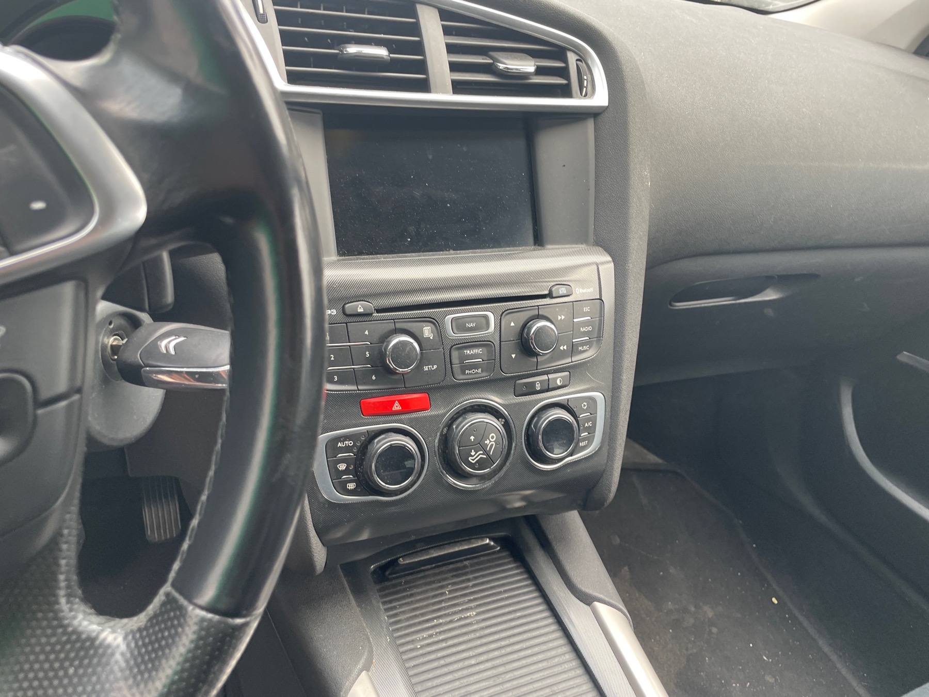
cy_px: 348
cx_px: 464
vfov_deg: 53.1
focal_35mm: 26
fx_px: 698
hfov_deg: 67.3
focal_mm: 4.2
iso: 80
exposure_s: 1/121
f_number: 1.6
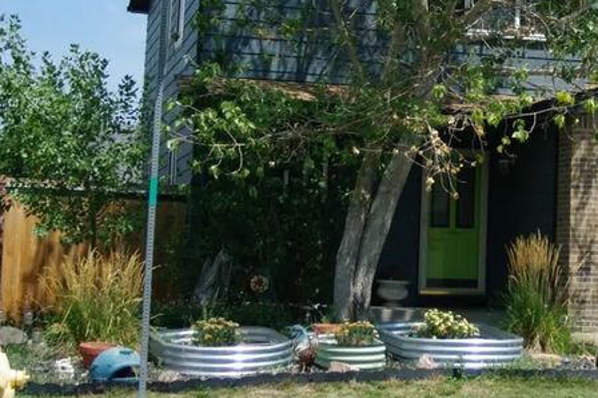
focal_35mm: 96
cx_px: 661
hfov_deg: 20.3
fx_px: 1593
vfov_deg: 14.2
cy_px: 110
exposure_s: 1/4000
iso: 400
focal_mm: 28
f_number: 3.5
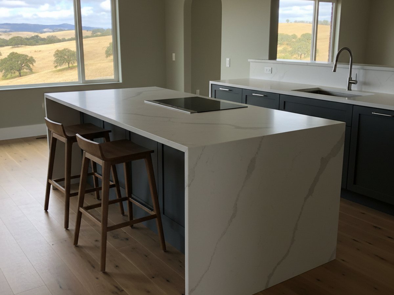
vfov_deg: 56.8
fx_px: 273
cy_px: 148
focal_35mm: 24
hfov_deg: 71.6
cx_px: 197
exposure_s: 1/1532
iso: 545
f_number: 1.68
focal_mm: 6.8
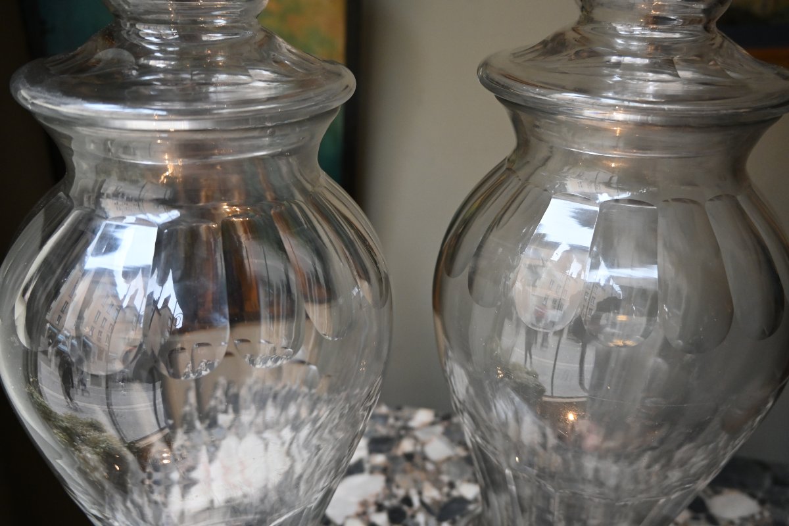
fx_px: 707
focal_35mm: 32
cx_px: 394
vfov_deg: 40.8
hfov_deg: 58.3
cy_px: 263
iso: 1100
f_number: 3.5
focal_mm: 21.5
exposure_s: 1/125
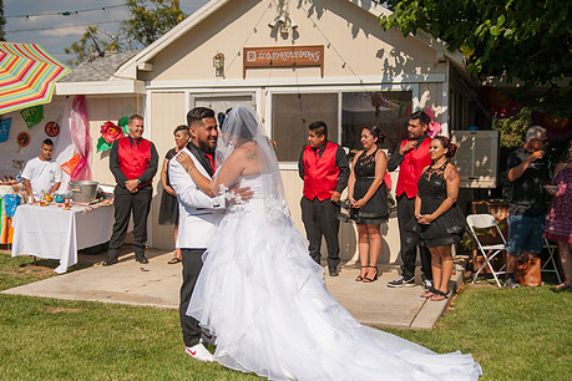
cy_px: 219
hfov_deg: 41.1
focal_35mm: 48
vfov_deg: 28.0
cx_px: 262
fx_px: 763
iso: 200
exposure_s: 1/8000
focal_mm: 38
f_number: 2.8
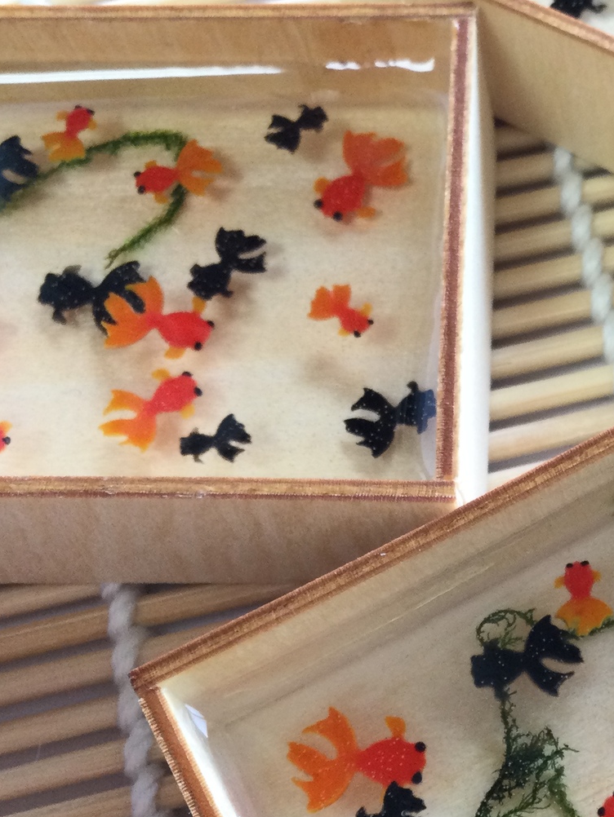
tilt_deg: -68.4
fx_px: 1560
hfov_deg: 21.4
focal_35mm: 66
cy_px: 465
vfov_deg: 29.3
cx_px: 639
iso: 64
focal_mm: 3.3
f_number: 2.4
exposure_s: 1/30
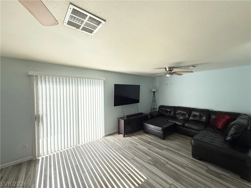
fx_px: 102
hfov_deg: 102.1
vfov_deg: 85.7
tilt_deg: -1.3
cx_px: 126
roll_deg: +0.9
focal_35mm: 14
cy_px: 94
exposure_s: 1/390
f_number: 2.2
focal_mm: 2.22
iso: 64
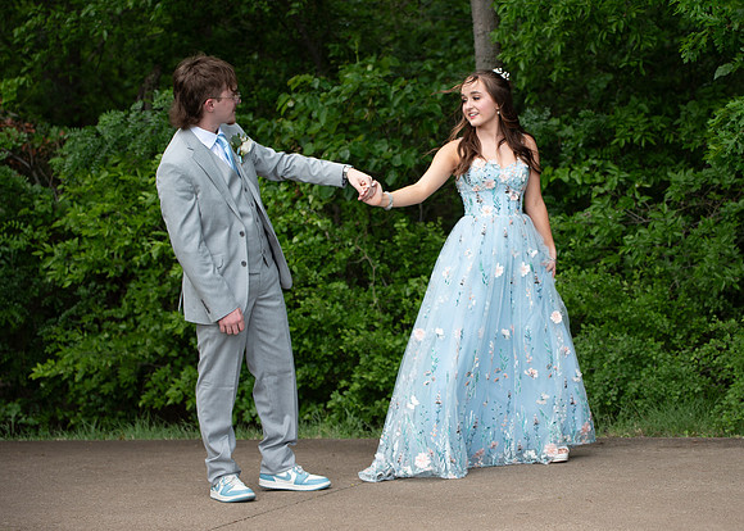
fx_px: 2047
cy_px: 204
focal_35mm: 97
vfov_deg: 14.8
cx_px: 451
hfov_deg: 20.6
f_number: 2.8
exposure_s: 1/640
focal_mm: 70
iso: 100
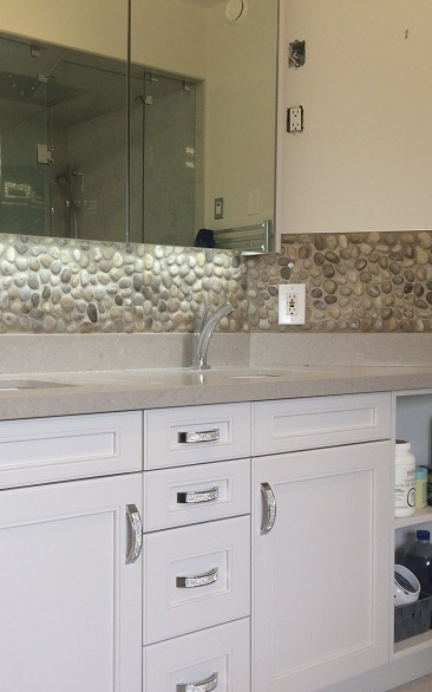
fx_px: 792
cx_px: 87
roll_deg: +1.6
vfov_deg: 47.2
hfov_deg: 29.8
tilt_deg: -2.8
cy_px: 353
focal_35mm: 42
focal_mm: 4.15
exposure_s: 1/60
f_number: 2.2
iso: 50
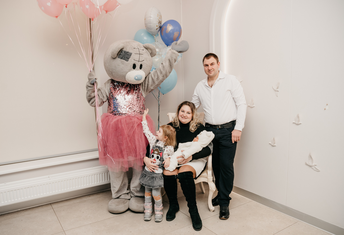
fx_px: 259
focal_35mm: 27
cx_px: 157
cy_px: 125
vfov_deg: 48.7
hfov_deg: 67.1
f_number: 4
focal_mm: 24
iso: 250
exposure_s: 1/160
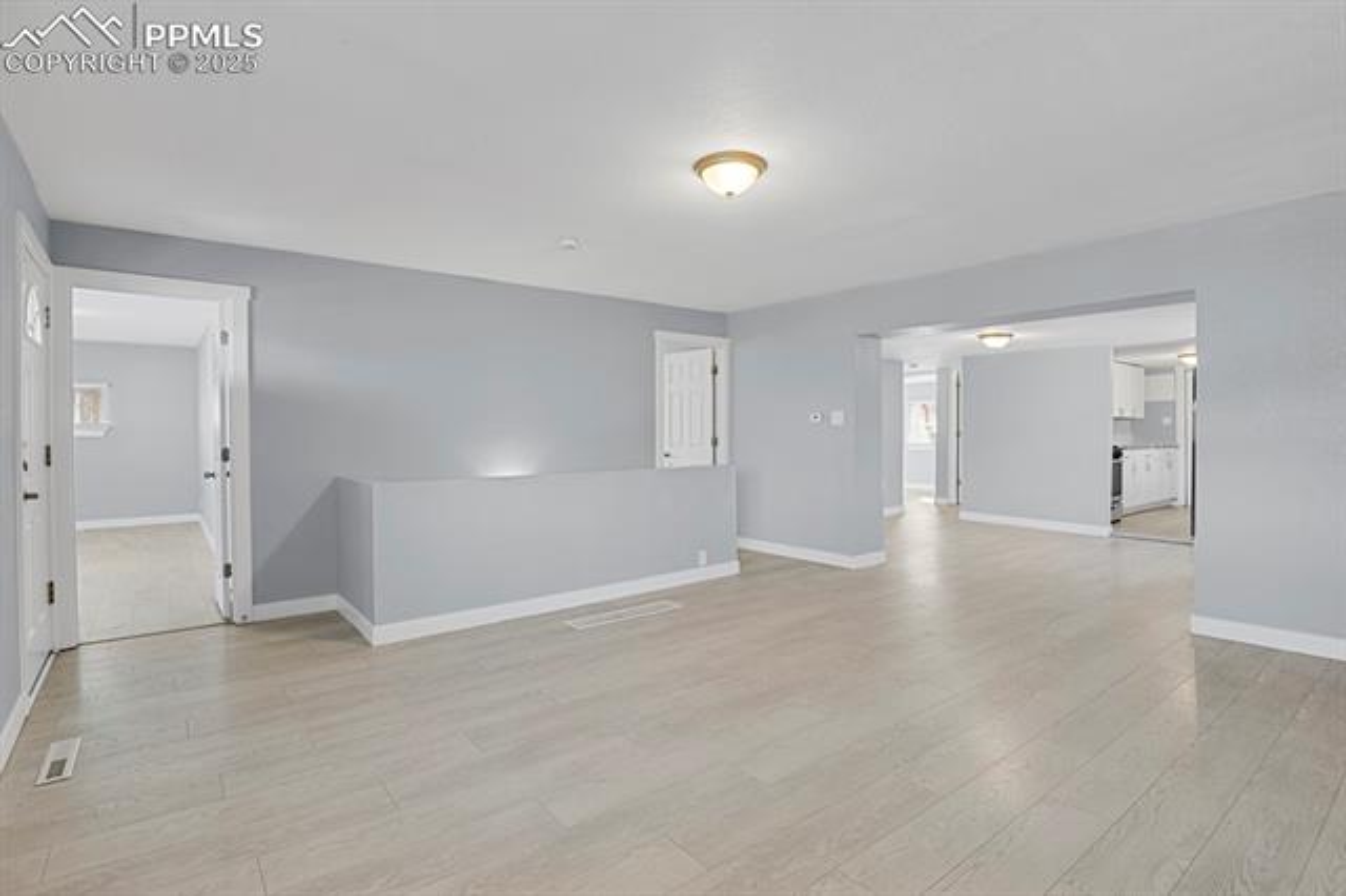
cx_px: 673
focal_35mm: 17
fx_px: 635
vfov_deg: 70.4
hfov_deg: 93.3
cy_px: 448
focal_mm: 17
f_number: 8
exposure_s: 1/20
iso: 12800
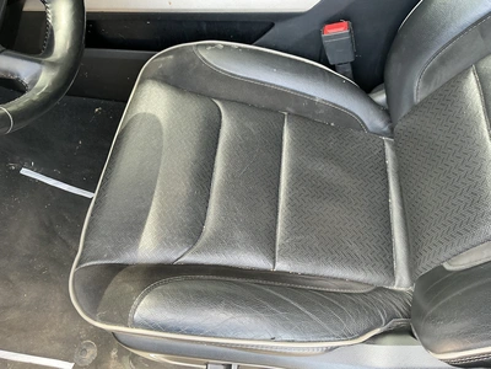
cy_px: 184
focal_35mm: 28
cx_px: 246
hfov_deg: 63.4
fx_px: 397
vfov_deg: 49.7
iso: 80
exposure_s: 1/60
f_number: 1.8
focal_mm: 3
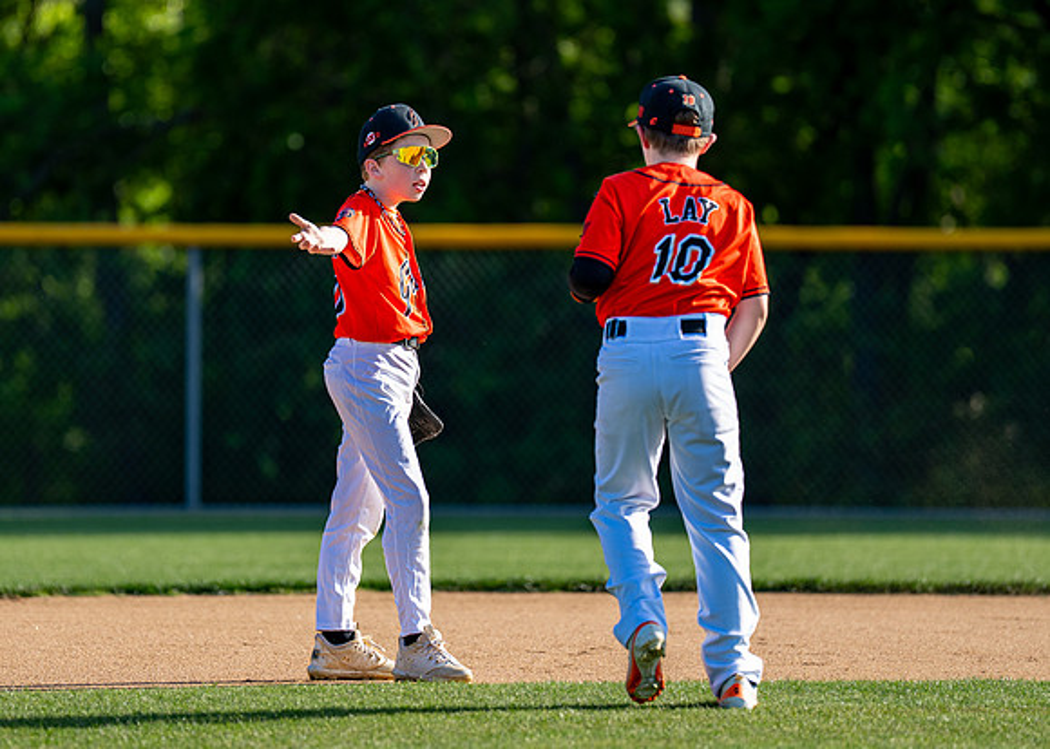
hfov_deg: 6.2
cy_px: 308
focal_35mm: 326
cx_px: 418
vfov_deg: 4.4
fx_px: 9704
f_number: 2.8
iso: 100
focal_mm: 200
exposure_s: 1/800
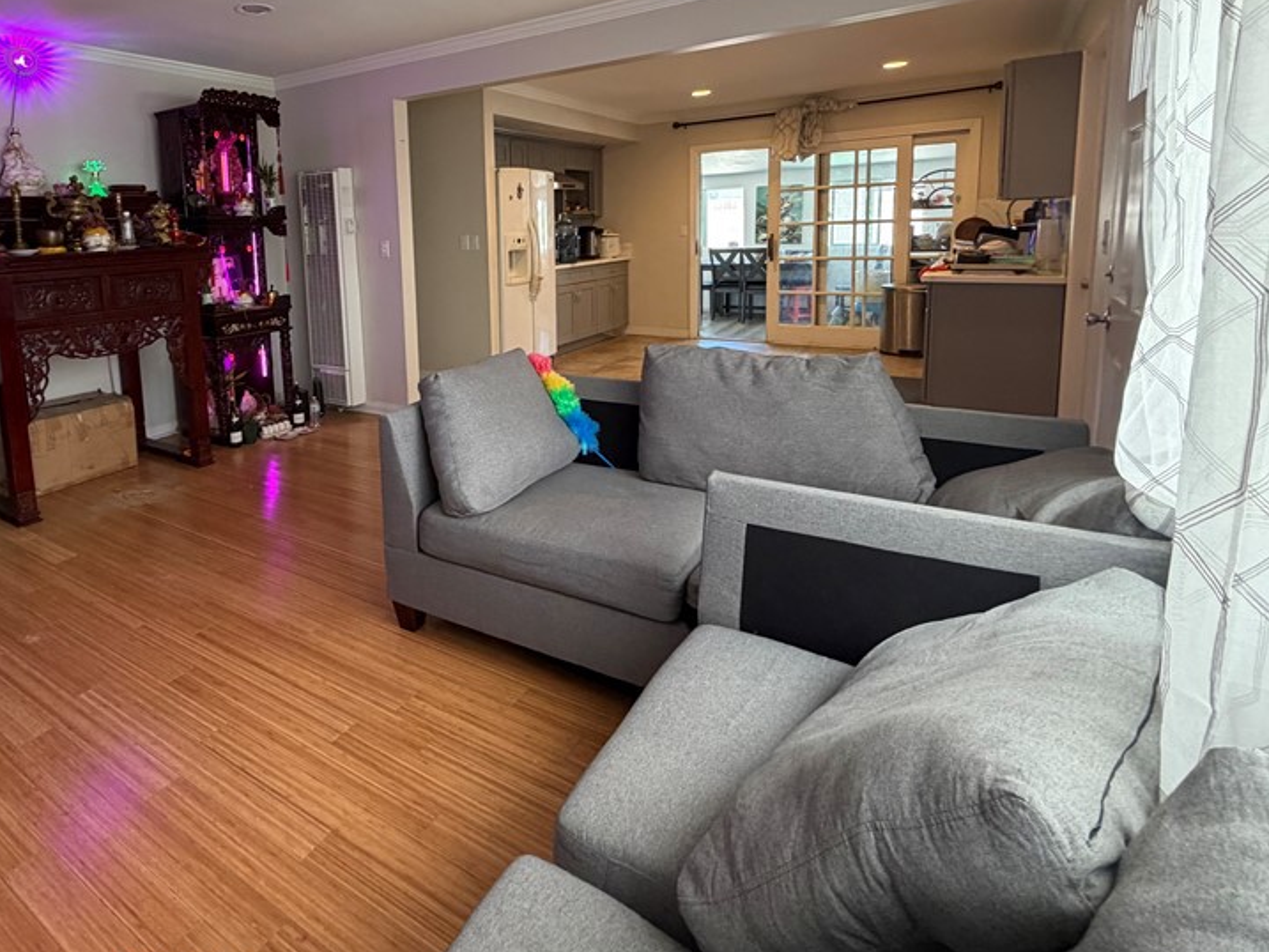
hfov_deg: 79.7
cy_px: 320
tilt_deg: -7.6
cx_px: 451
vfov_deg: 64.3
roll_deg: +2.5
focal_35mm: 20
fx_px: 733
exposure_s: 1/60
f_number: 2.2
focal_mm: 2.22
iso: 320
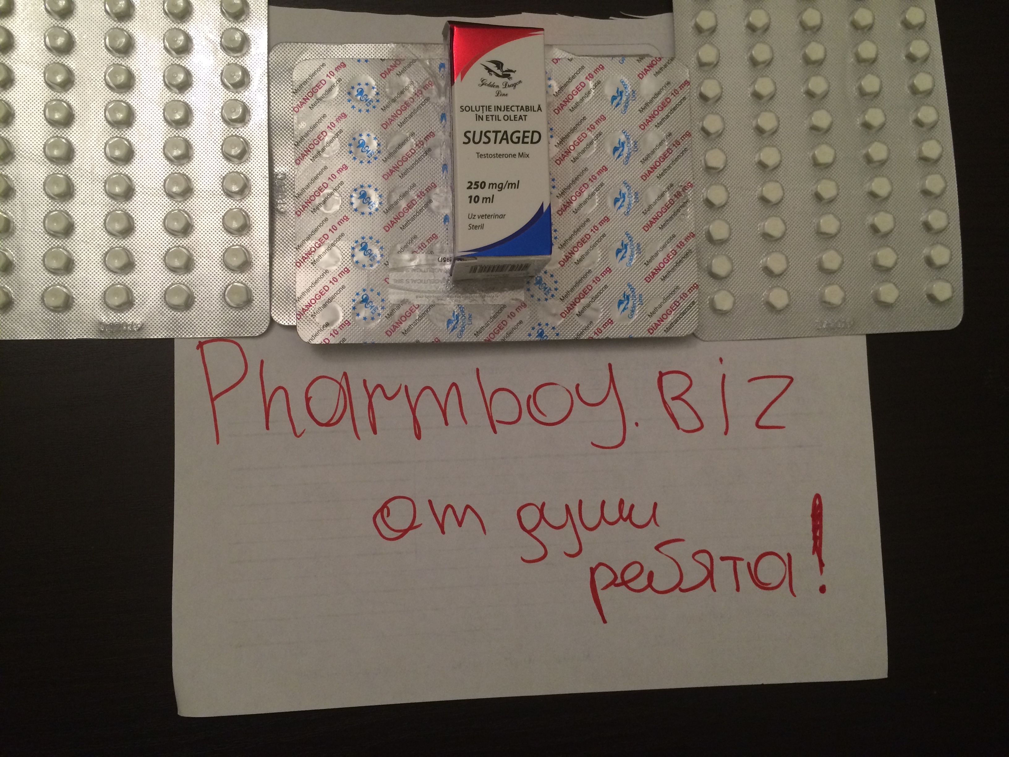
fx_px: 845
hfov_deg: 61.7
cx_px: 504
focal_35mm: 29
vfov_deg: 48.2
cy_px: 378
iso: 200
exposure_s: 1/33
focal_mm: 4.15
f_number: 2.2
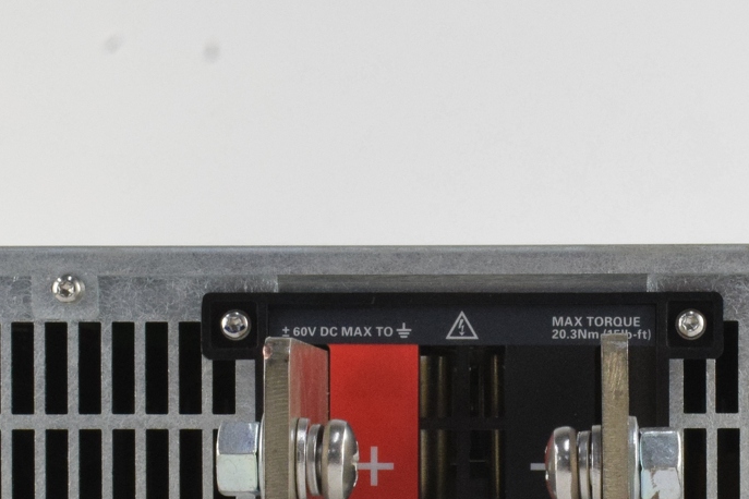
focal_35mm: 170
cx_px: 638
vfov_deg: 8.0
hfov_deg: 12.0
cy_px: 562
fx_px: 3537
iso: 1600
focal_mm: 38
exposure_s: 1/30
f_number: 22
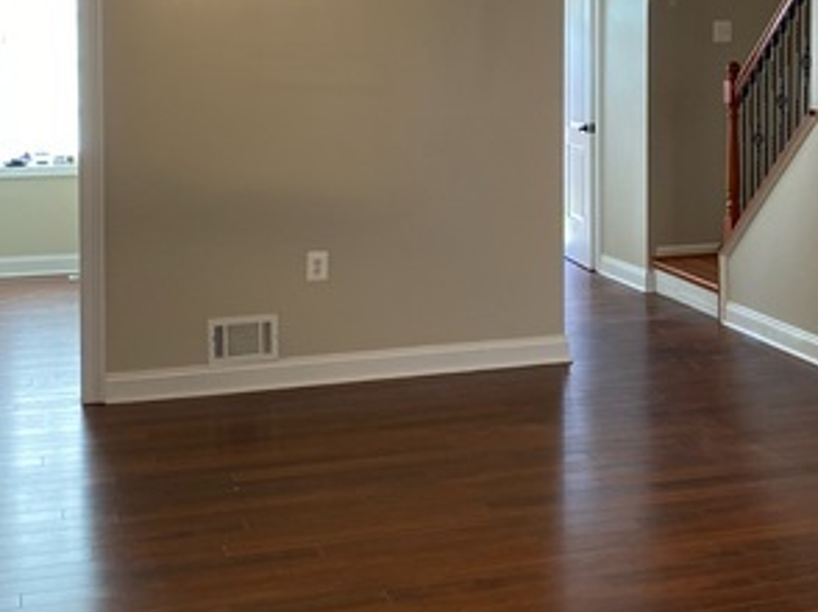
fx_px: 1393
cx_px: 527
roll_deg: -0.7
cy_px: 122
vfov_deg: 24.4
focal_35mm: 59
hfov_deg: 32.5
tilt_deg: -4.3
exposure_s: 1/60
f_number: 1.8
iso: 160
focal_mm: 4.25
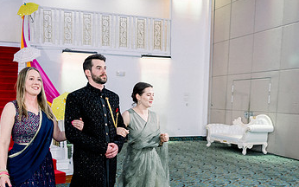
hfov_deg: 48.1
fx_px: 334
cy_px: 144
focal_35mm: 41
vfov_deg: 30.6
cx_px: 128
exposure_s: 1/125
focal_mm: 24
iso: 2000
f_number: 3.2
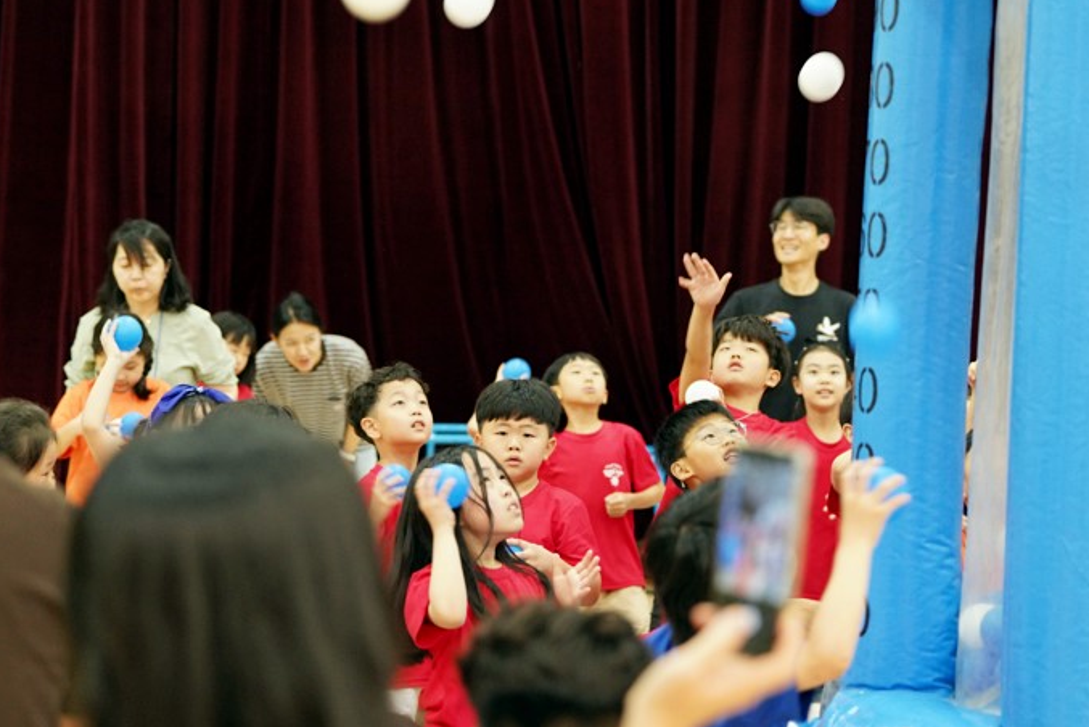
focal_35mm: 93
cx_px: 553
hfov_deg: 21.9
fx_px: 2814
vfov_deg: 14.7
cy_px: 309
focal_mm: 70
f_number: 2.8
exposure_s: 1/160
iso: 2500
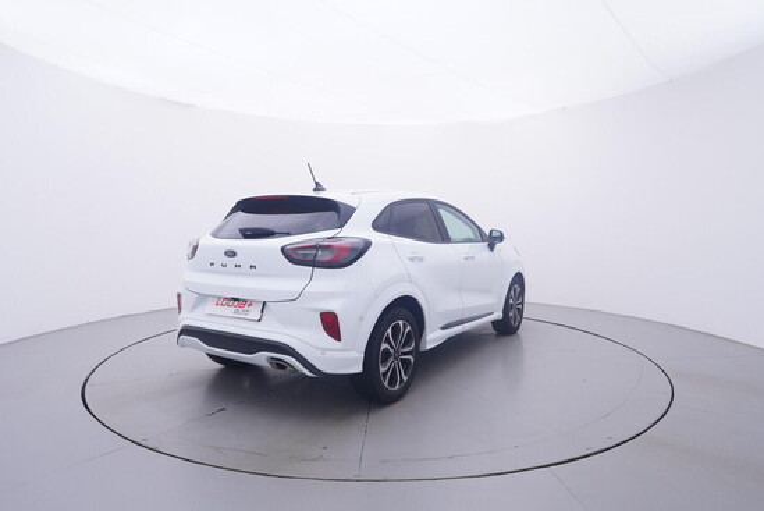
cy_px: 256
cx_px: 382
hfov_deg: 77.3
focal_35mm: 22
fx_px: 478
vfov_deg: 56.2
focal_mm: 15
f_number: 5
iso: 200
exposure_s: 1/80
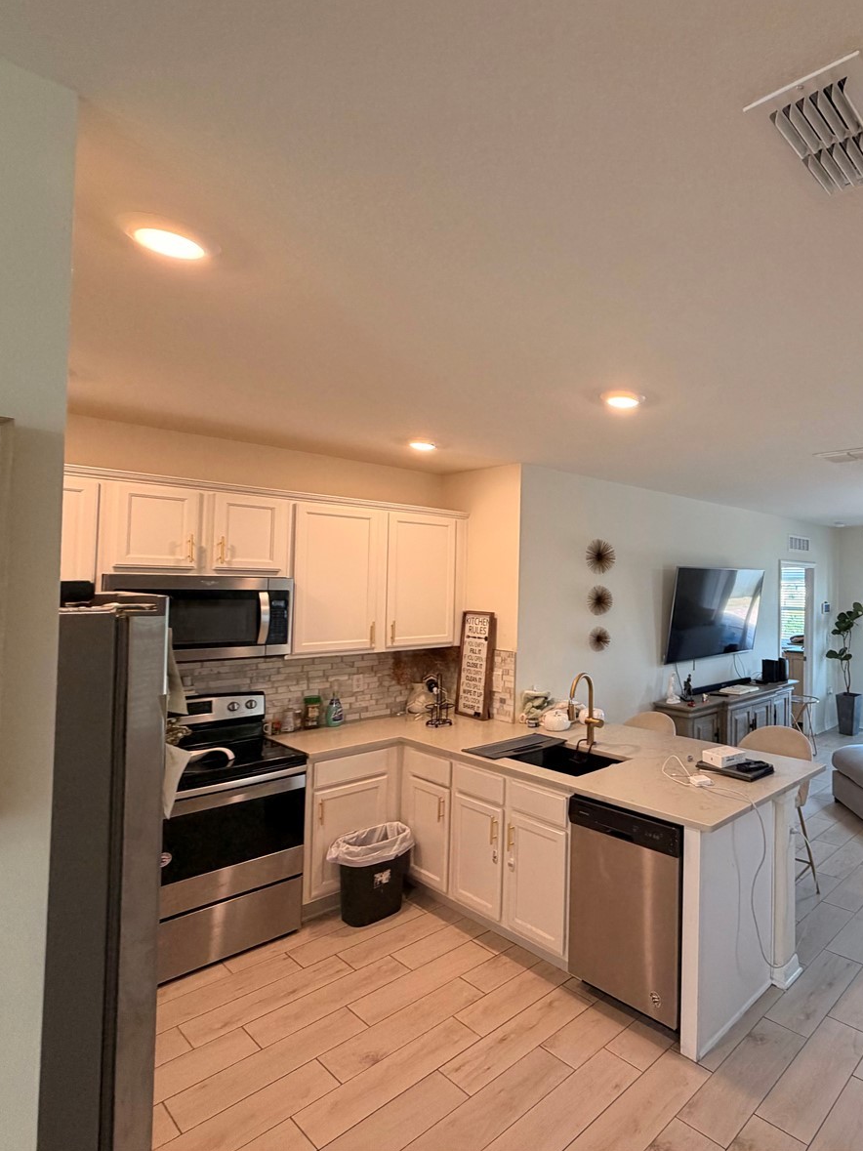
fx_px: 632
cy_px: 568
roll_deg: -0.8
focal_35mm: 19
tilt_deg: +1.9
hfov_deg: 63.0
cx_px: 687
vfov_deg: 84.7
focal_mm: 2.22
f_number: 2.2
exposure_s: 1/60
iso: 200
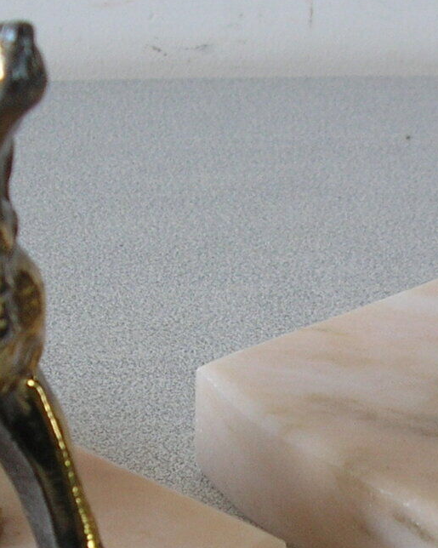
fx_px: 1718
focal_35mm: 106
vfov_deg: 18.0
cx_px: 251
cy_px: 396
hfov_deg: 14.5
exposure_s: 1/18.2
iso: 50
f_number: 2.8
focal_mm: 5.8
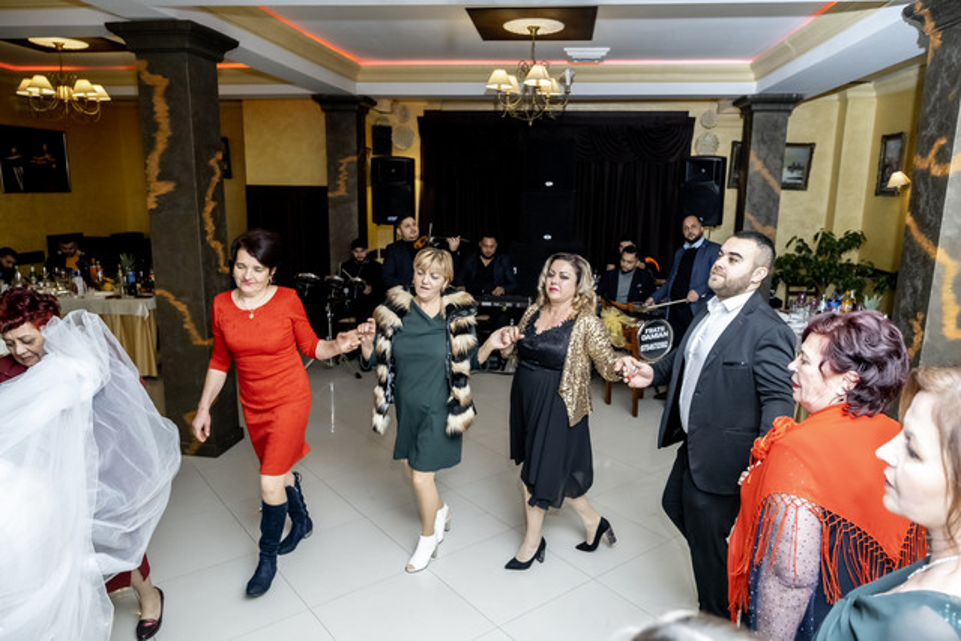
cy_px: 320
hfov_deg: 73.7
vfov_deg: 53.2
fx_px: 641
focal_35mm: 24
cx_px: 480
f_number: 2.8
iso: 1600
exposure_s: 1/160
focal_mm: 16
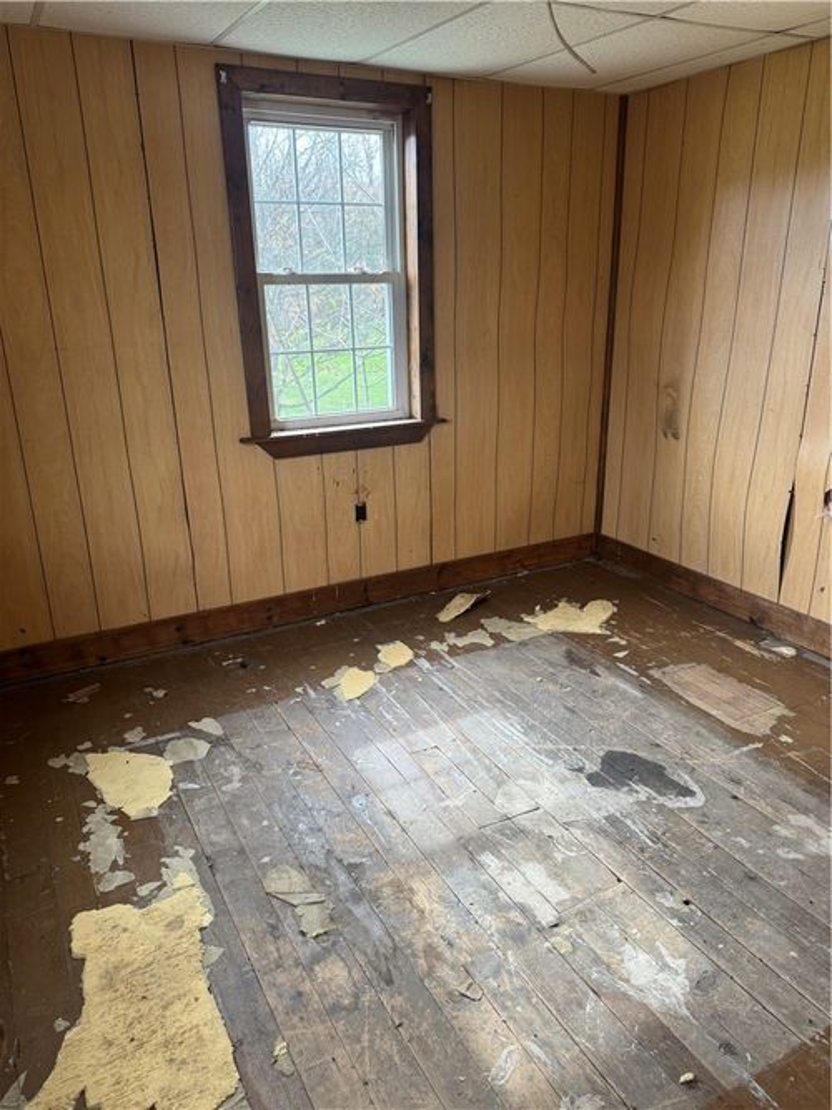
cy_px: 555
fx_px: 769
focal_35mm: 24
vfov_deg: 71.6
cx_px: 416
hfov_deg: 56.8
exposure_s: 1/121
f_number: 1.78
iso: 160
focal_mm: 6.76
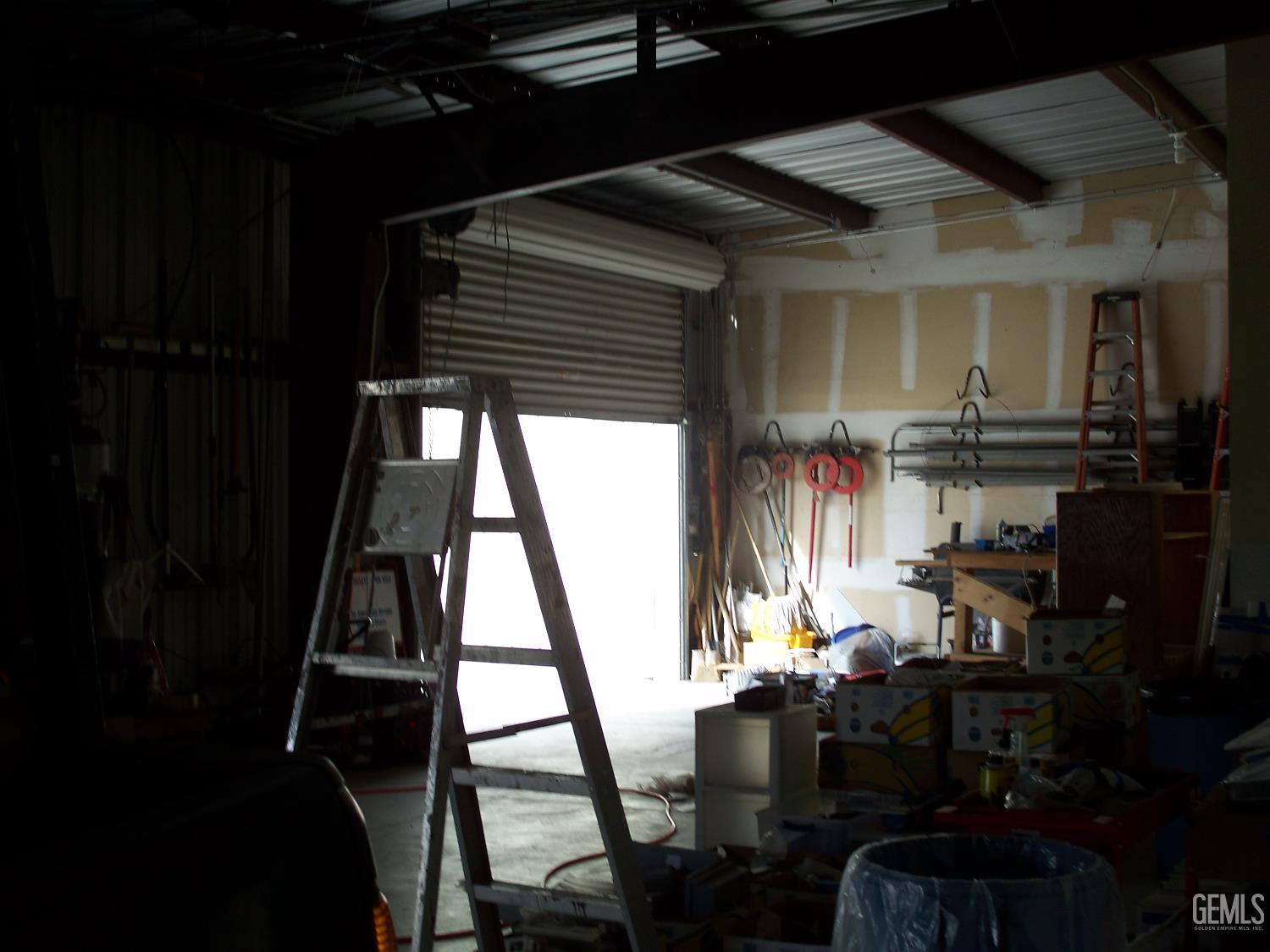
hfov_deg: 37.5
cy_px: 476
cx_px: 635
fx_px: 1871
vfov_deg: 28.6
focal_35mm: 51
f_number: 3.2
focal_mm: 10.7
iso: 64
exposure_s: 1/100
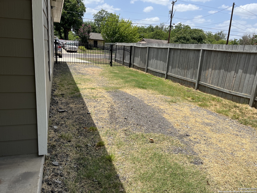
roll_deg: -4.7
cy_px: 96
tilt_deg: -14.9
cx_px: 128
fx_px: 193
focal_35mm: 26
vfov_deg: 53.1
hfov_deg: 67.3
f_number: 1.6
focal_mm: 5.1
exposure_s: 1/3623
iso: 50
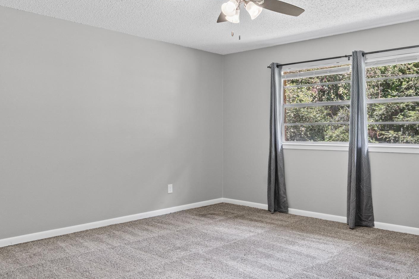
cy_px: 135
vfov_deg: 41.1
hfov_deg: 58.1
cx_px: 257
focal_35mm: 32
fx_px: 372
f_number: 9
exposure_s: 1/2
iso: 250
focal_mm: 12
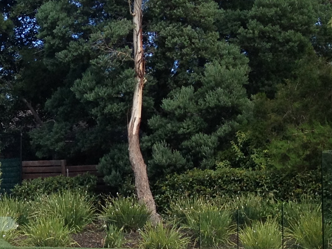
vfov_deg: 11.3
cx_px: -199
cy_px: 159
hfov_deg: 13.9
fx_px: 1256
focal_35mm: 131
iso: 50
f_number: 2.4
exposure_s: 1/681
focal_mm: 4.28
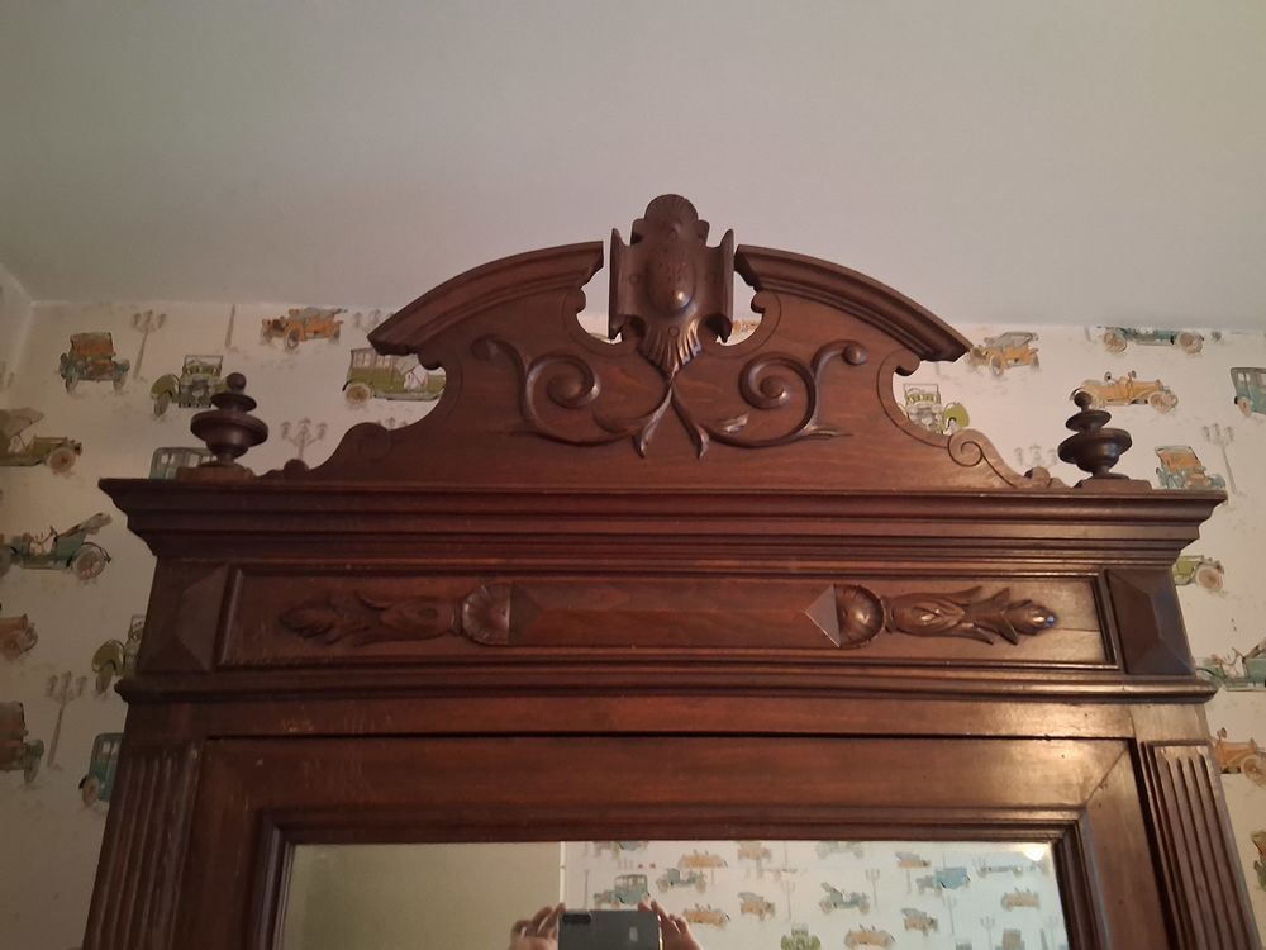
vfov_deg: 53.1
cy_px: 475
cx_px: 633
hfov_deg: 67.3
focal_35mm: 26
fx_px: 951
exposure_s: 1/24
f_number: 1.8
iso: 1250
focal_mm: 3.98
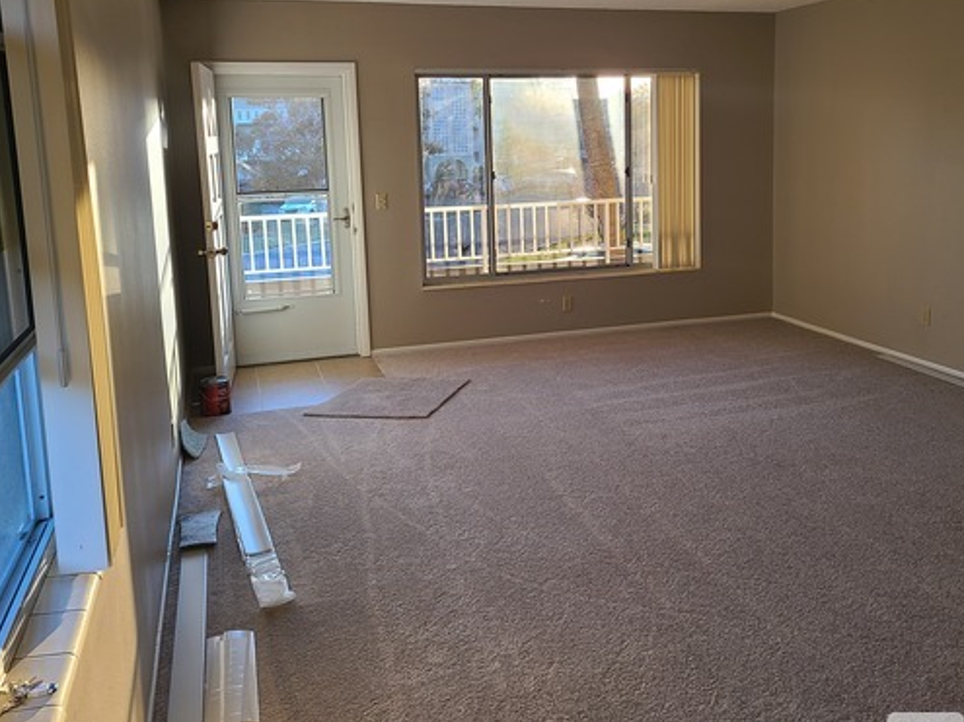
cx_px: 552
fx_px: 974
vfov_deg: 40.6
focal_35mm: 35
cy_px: 304
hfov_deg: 52.4
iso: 50
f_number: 1.8
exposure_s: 1/119
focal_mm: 5.4
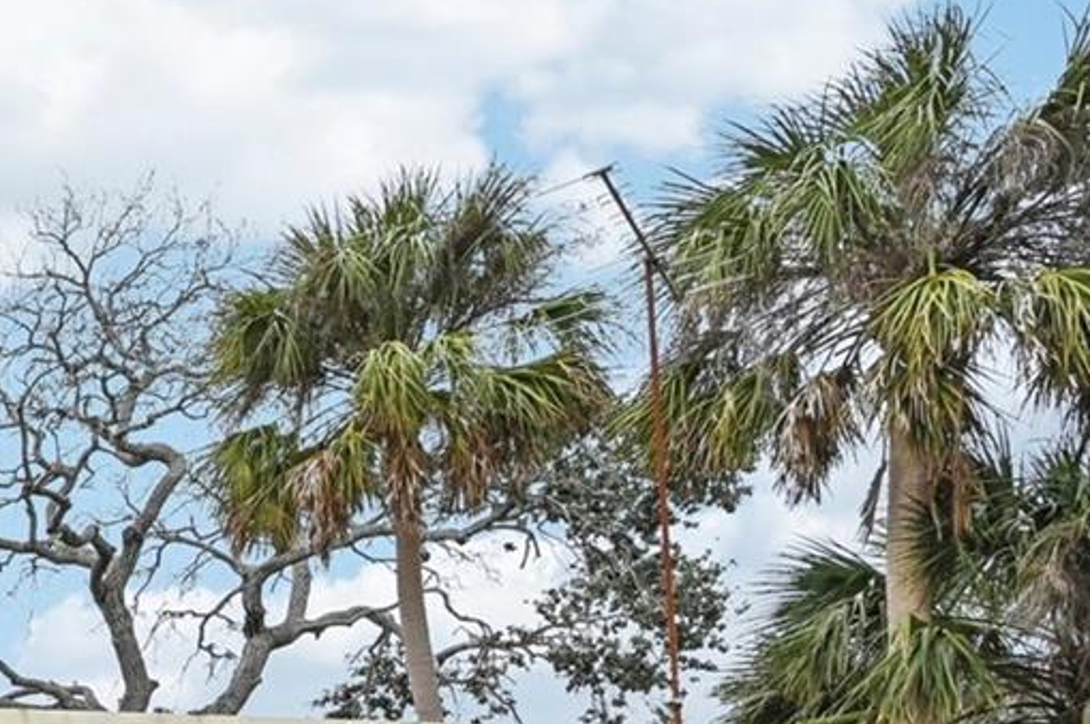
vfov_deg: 25.6
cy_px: 974
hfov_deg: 27.9
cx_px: -582
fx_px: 1331
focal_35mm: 44
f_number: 8
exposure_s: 1/1000
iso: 400
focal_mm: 14
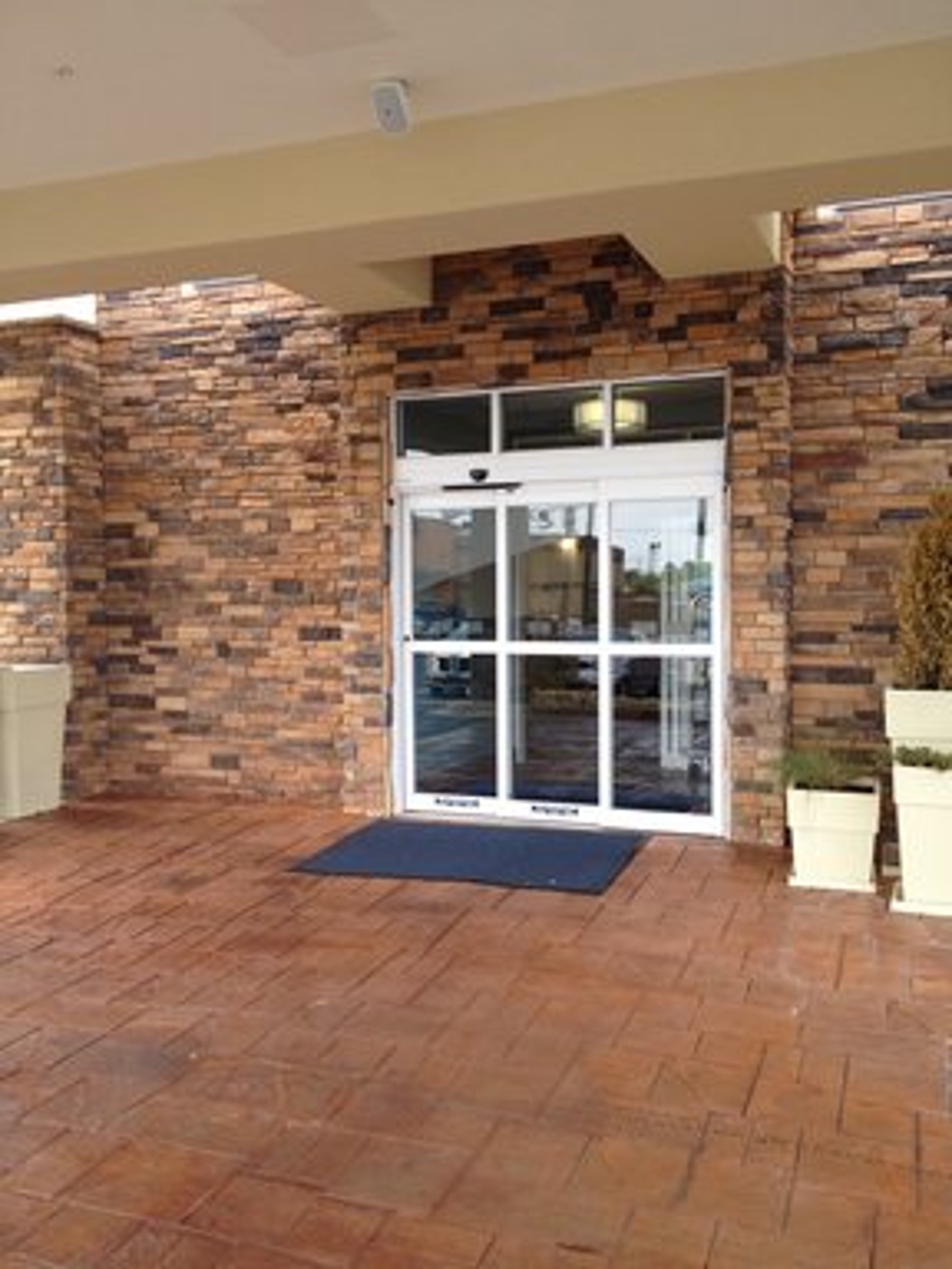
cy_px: 634
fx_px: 1283
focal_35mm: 35
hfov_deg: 40.7
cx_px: 476
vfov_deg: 52.6
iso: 50
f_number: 2.4
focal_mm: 4.28
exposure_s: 1/156
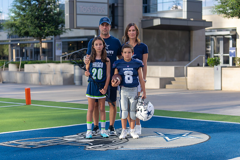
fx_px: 493
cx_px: 120
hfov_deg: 27.4
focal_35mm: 74
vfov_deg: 18.5
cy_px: 80
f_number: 2.8
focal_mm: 70
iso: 100
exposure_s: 1/500
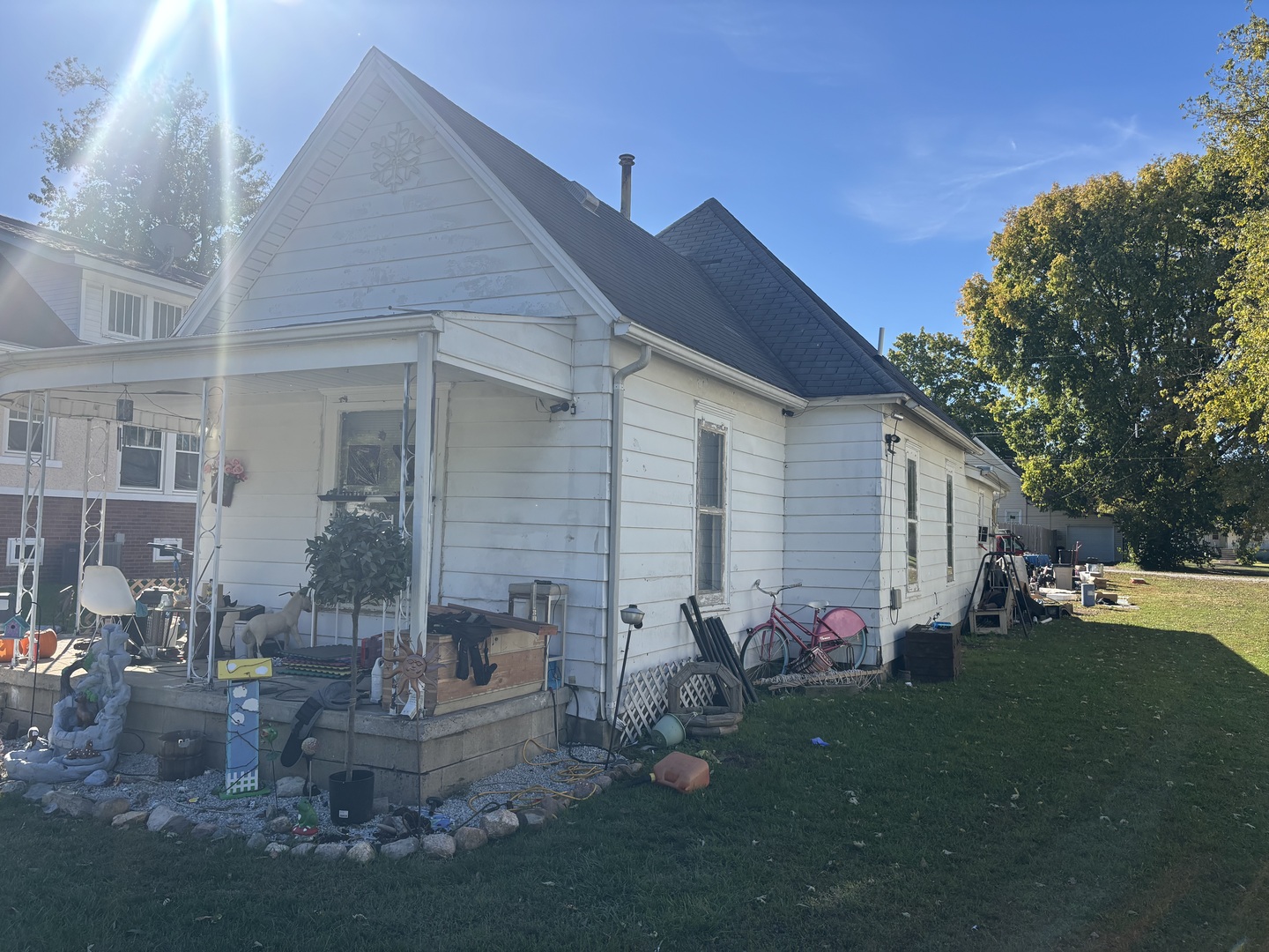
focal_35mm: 26
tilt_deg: +3.3
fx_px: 953
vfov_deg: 53.1
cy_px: 476
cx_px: 634
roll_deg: -1.8
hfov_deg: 67.3
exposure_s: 1/2242
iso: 50
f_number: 1.6
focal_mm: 5.96
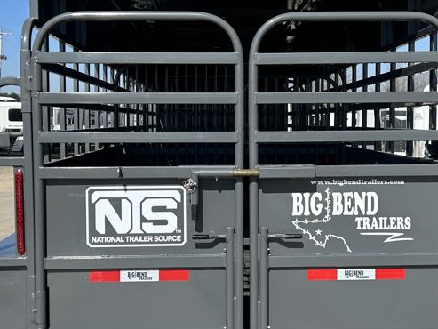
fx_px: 683
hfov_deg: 35.5
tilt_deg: -2.1
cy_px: 167
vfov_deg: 27.0
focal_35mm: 54
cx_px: 236
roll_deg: +2.6
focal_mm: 5.7
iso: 50
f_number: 1.5
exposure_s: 1/3968
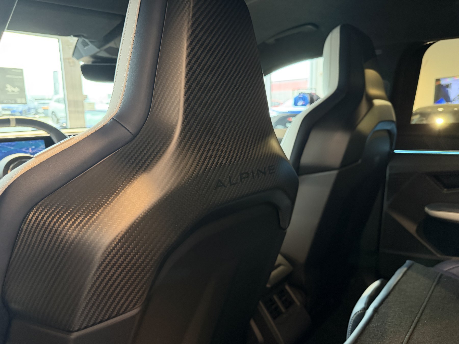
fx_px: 318
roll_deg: +1.6
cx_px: 230
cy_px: 172
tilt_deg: -10.4
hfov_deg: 71.6
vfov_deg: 56.8
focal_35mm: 24
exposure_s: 1/33
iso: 800
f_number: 1.78
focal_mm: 6.76
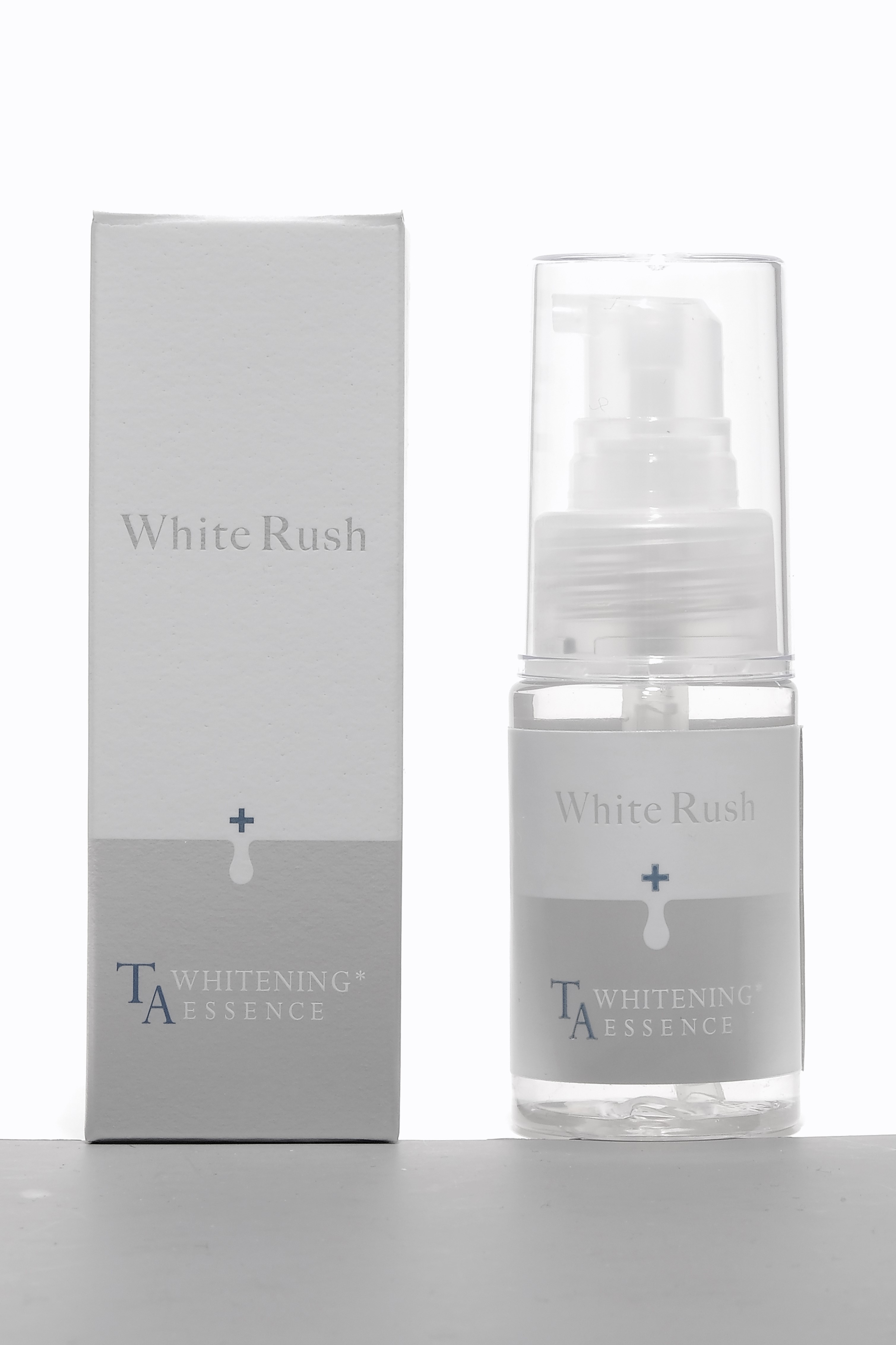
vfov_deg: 24.5
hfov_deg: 16.5
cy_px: 672
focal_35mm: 83
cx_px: 448
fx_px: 3098
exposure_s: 1/180
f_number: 18
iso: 100
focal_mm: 55
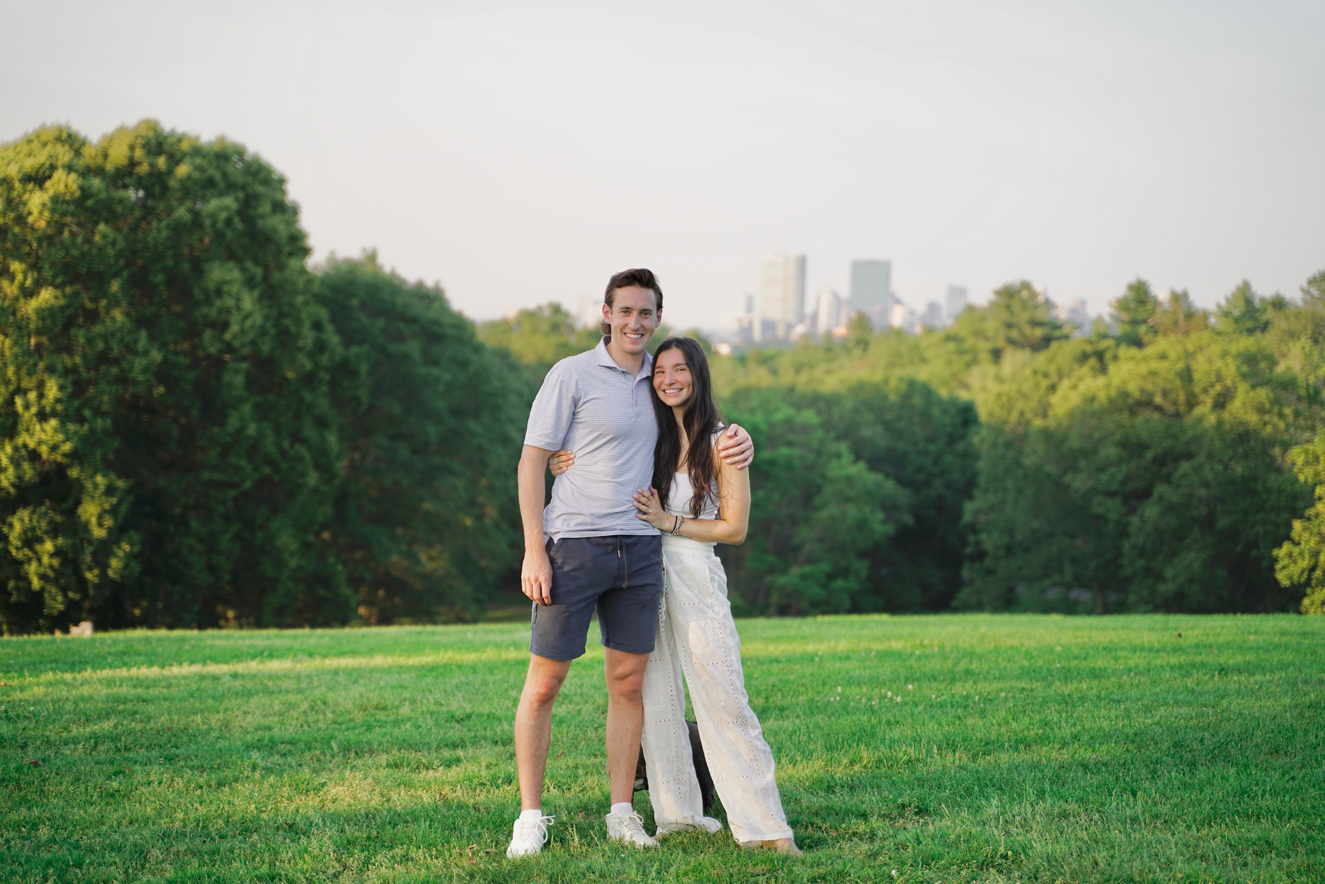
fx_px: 2761
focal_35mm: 75
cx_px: 662
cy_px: 442
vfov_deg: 18.2
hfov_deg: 27.0
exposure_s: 1/250
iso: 100
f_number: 2.8
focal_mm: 75
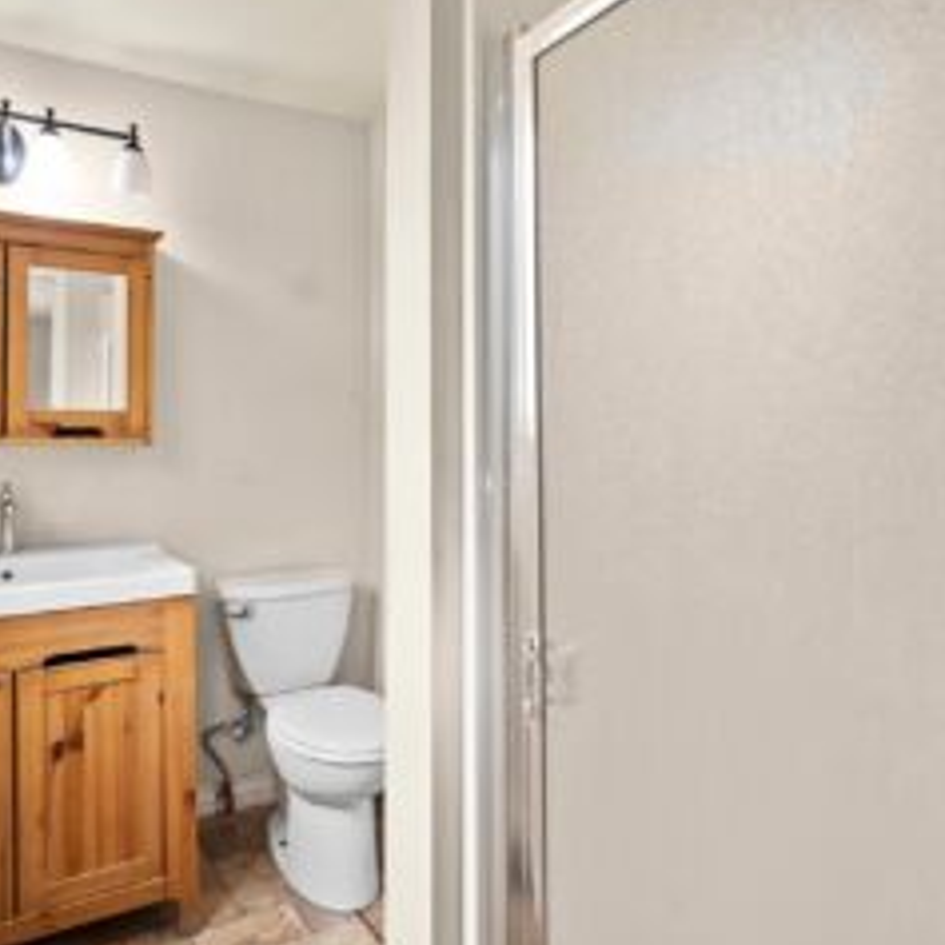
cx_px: 407
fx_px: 710
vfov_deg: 67.3
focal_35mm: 23
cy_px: 476
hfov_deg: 66.9
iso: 1000
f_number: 7.1
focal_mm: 16
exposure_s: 1/2.5
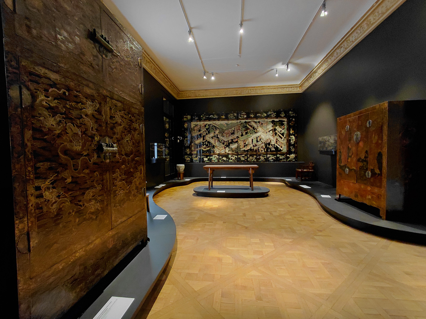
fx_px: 197
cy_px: 160
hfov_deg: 94.5
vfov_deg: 78.1
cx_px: 213
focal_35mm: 16
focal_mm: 1.64
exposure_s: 1/20
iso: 800
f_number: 2.2
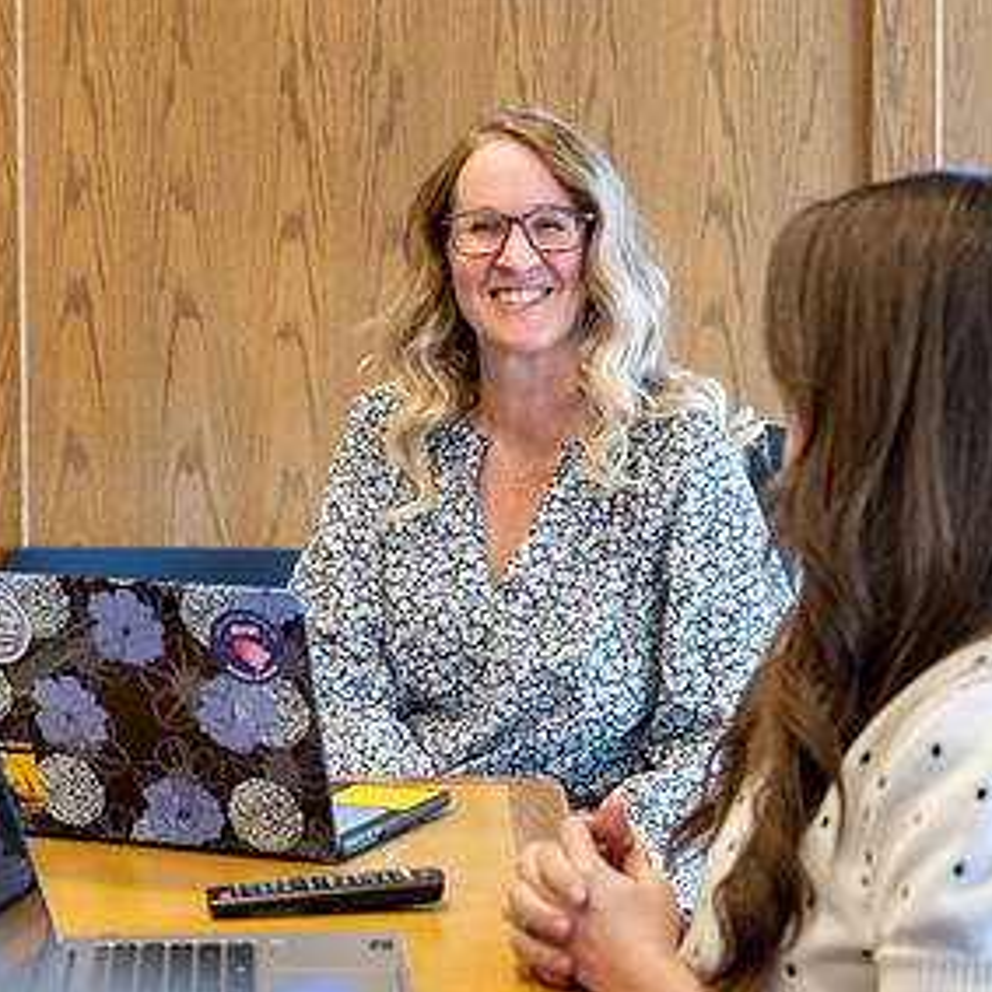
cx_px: 517
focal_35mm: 84
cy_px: 341
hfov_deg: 20.6
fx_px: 2723
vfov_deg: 20.6
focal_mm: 43
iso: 1600
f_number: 3.2
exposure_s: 1/320
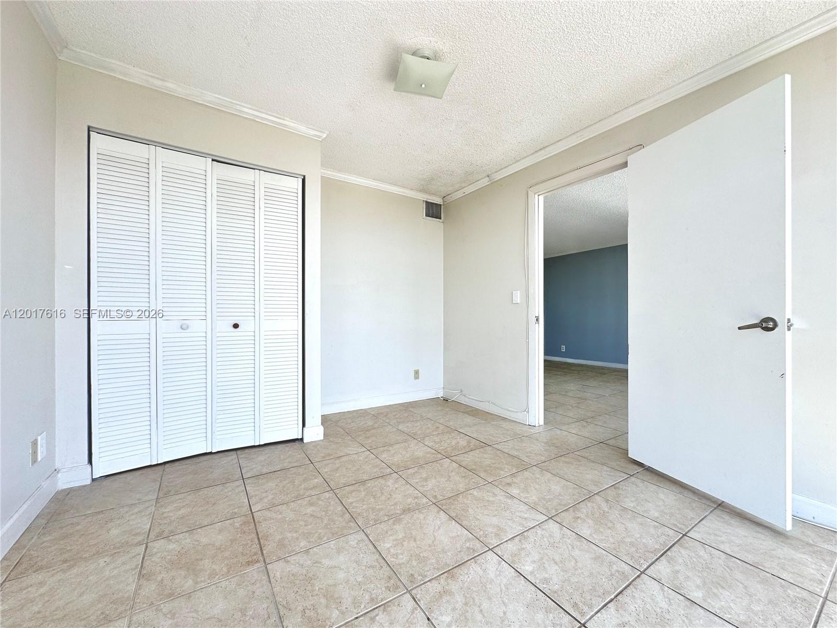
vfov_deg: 85.7
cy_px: 314
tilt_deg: +0.1
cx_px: 418
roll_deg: +0.0
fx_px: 339
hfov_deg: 102.1
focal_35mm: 14
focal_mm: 2.22
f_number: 2.2
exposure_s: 1/160
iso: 40
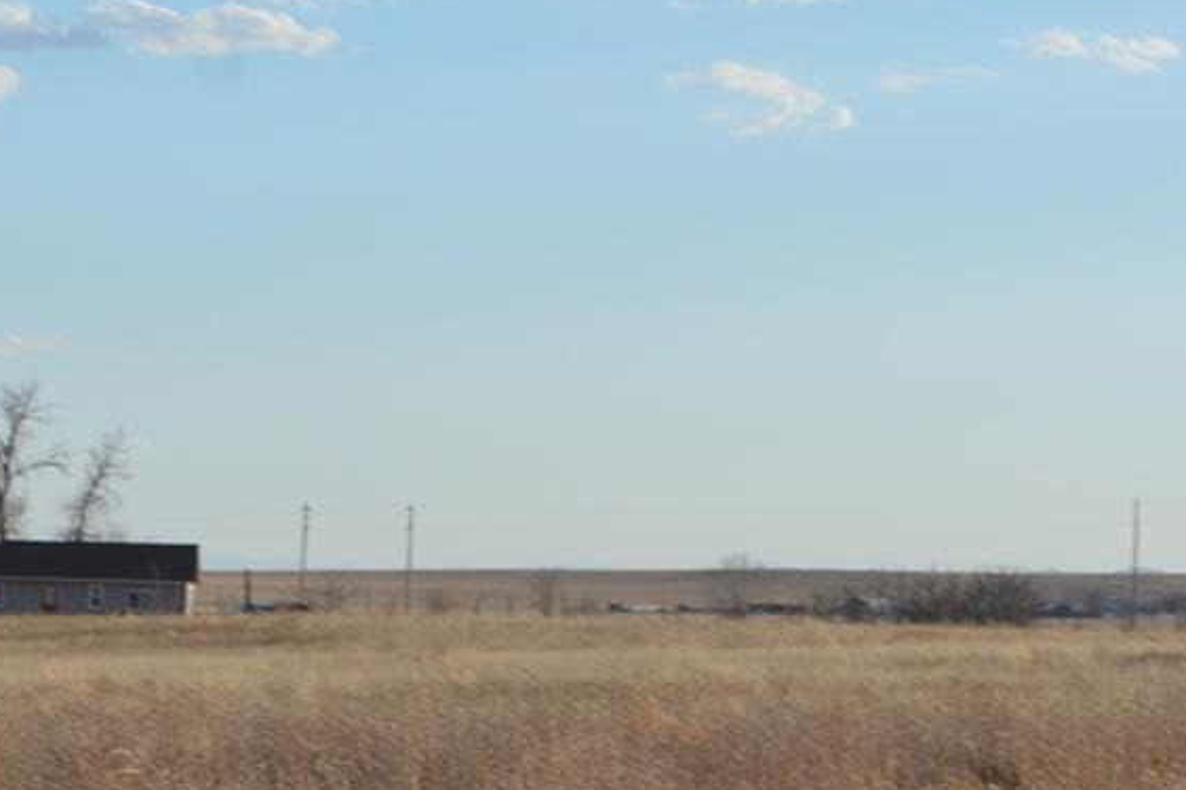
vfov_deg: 5.7
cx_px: 307
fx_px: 7853
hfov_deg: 8.6
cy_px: 876
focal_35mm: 238
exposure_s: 1/250
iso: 140
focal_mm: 55
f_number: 8
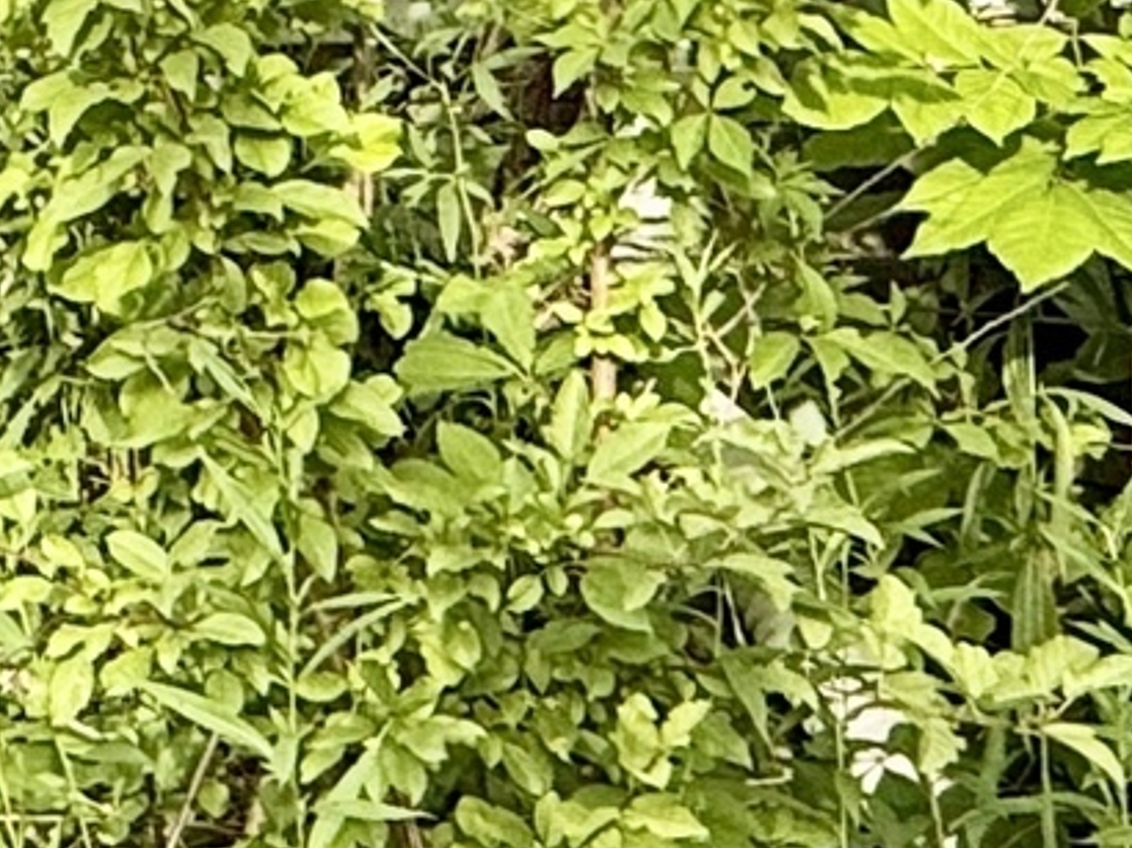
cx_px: -1093
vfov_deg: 13.5
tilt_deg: +7.9
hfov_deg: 15.3
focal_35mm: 105
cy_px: -323
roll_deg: -0.1
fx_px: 3432
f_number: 2.2
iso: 50
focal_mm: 2.22
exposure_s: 1/596
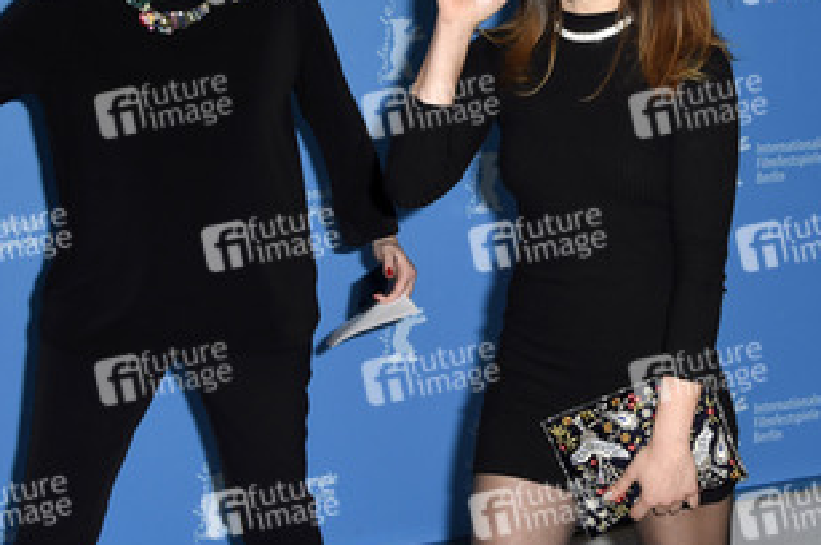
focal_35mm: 91
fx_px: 2073
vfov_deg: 15.0
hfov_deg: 22.4
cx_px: 465
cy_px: 174
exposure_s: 1/200
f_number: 11
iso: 1600
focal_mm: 62
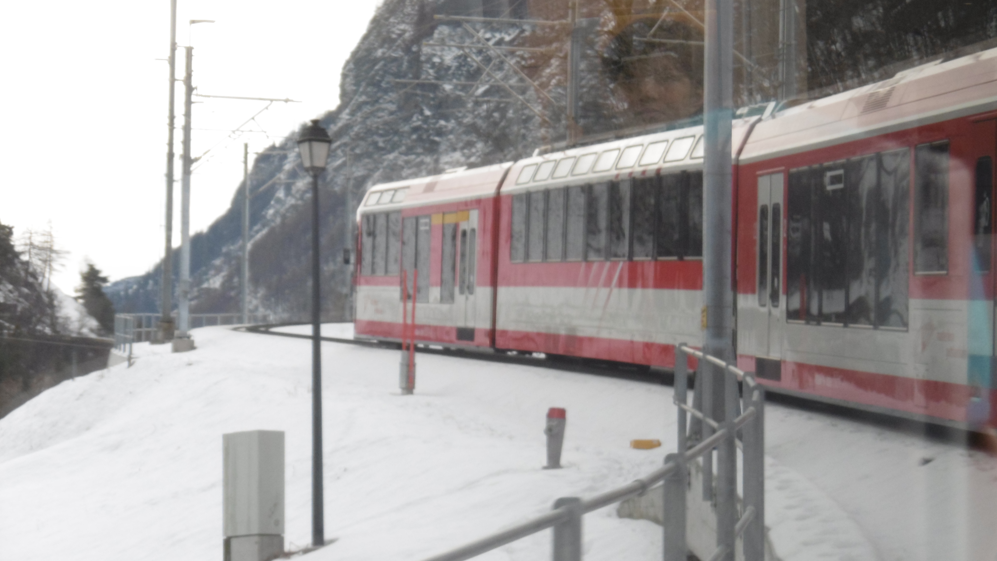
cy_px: 279
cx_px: 502
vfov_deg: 9.1
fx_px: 3516
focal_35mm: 133
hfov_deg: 16.1
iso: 160
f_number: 5
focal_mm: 21.5
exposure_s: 1/100
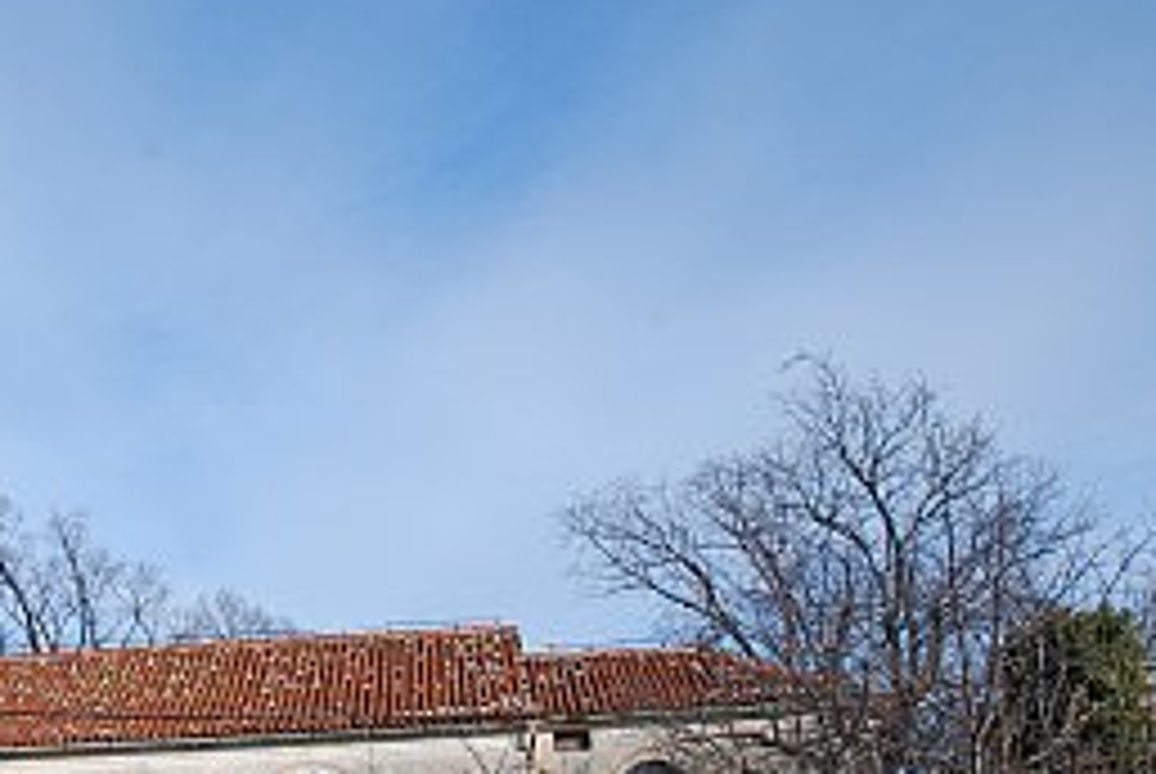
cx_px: 277
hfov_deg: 40.6
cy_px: 646
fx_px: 1511
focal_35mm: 47
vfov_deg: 28.0
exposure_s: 1/200
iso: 200
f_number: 10
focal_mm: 18
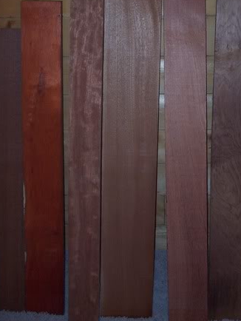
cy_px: 96
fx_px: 519
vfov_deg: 33.9
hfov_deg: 26.0
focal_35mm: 56
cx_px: 157
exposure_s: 1/30
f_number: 2.8
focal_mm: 8
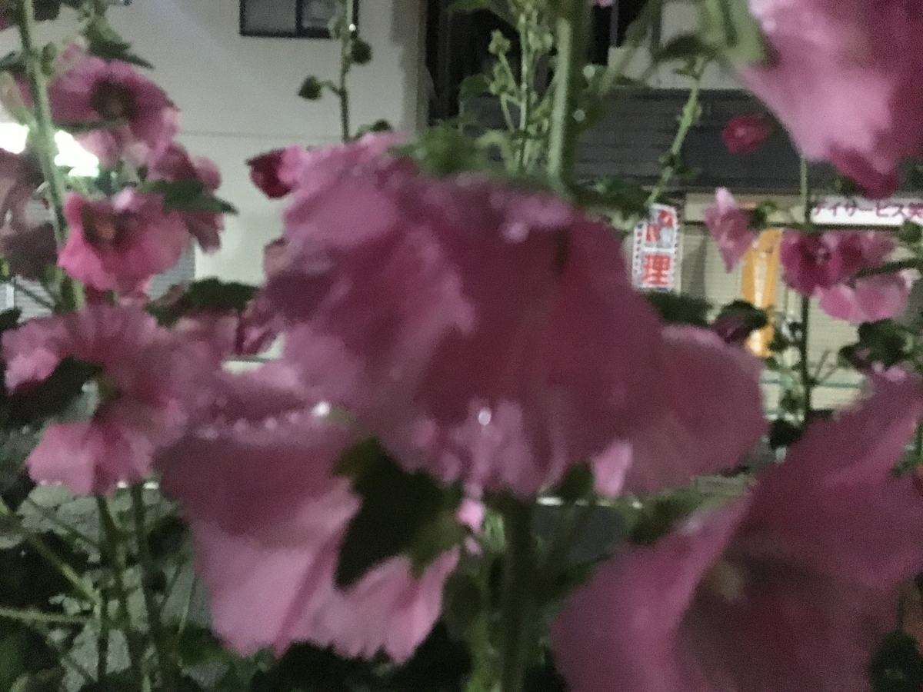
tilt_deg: -0.9
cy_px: 346
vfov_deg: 48.2
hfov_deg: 61.7
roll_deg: -2.0
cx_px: 462
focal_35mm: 29
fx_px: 773
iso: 1600
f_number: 2.2
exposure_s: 1/15
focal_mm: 4.15
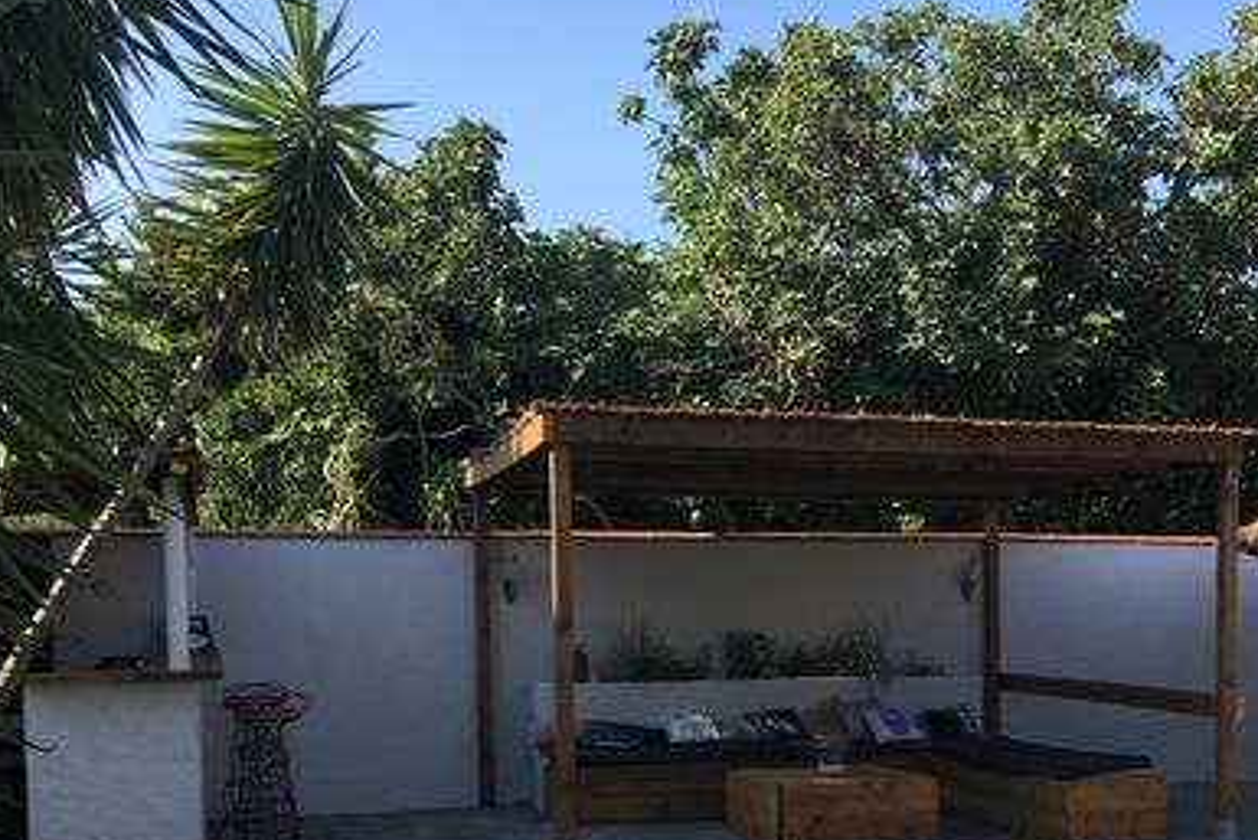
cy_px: 683
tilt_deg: -3.8
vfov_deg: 28.0
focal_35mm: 47
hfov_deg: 41.4
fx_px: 1643
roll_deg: +0.8
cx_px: 840
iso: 25
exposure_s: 1/746
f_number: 2.2
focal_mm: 4.15
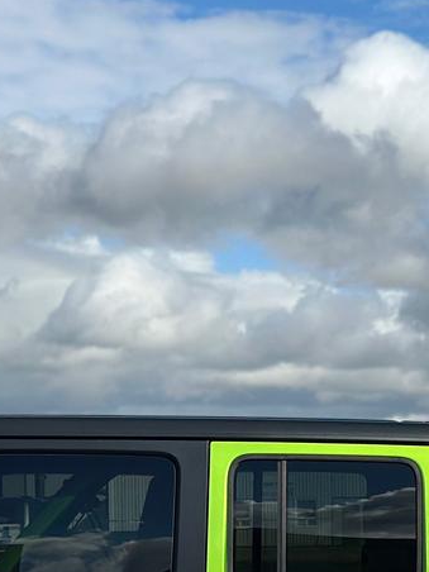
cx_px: 469
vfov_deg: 14.3
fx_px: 2247
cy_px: 543
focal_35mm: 136
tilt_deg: -1.4
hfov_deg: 10.8
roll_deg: +0.4
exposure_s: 1/9804
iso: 100
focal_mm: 6.86
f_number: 1.78
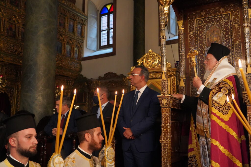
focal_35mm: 38
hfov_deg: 50.7
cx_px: 126
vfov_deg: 35.1
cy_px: 84
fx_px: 265
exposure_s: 1/160
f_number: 4
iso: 8000
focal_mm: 38
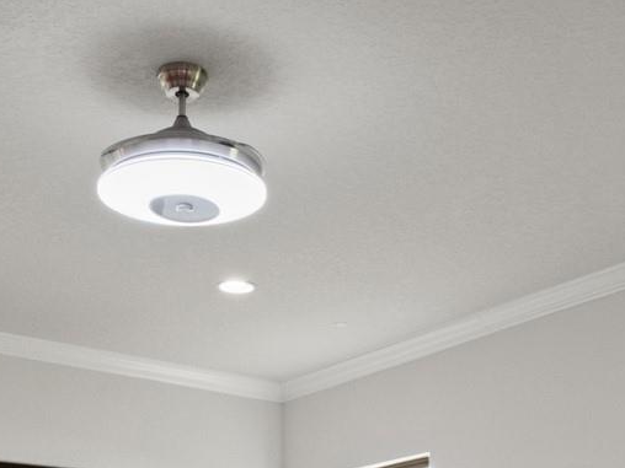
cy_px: 715
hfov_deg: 30.7
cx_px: 298
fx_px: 1137
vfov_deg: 19.9
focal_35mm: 63
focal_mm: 10
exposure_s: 1/10
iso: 800
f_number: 8
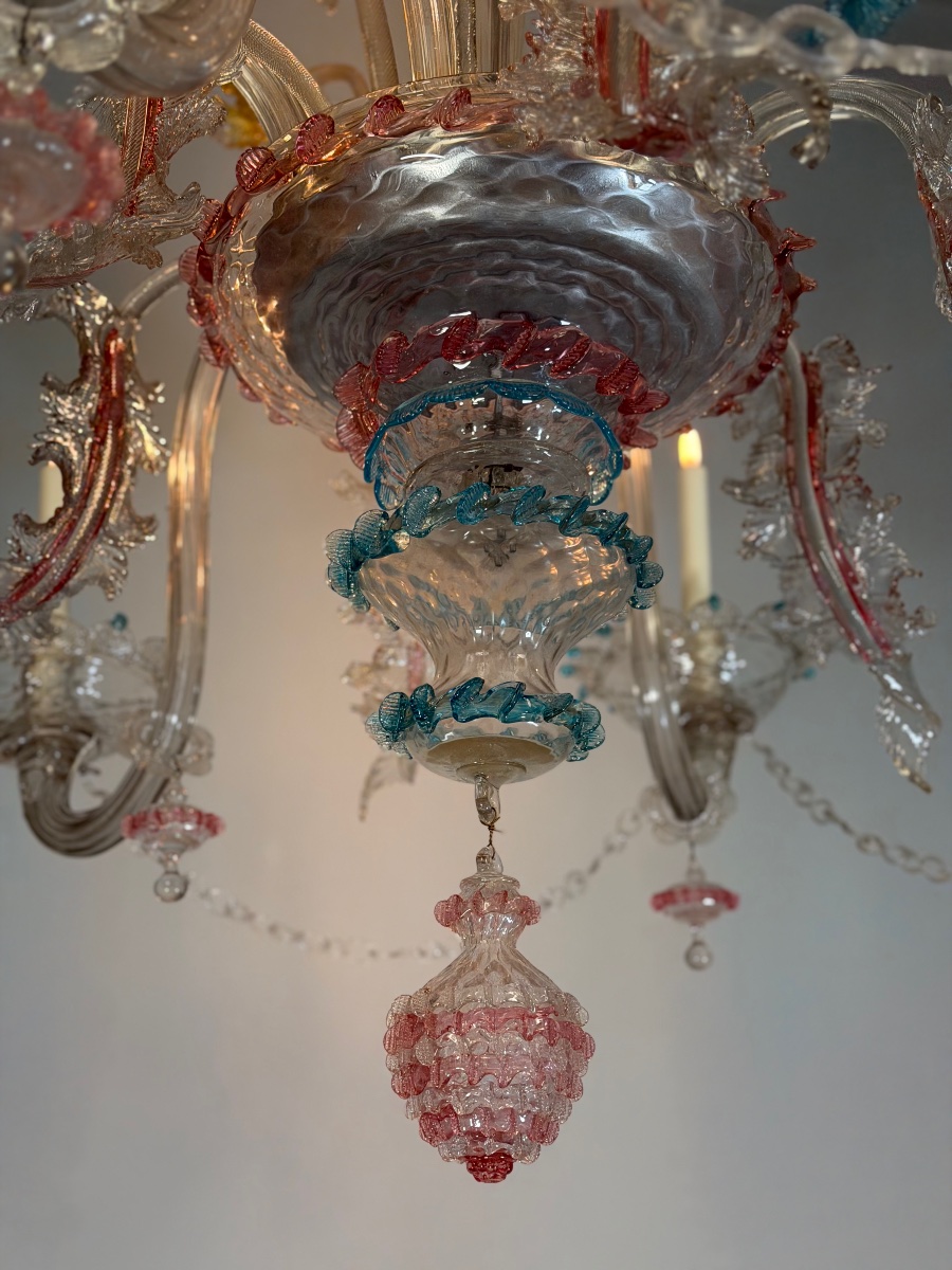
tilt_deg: +21.7
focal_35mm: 48
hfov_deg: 30.3
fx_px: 1760
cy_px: 635
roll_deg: -0.1
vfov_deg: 39.7
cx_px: 476
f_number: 1.78
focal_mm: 6.76
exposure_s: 1/100
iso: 125
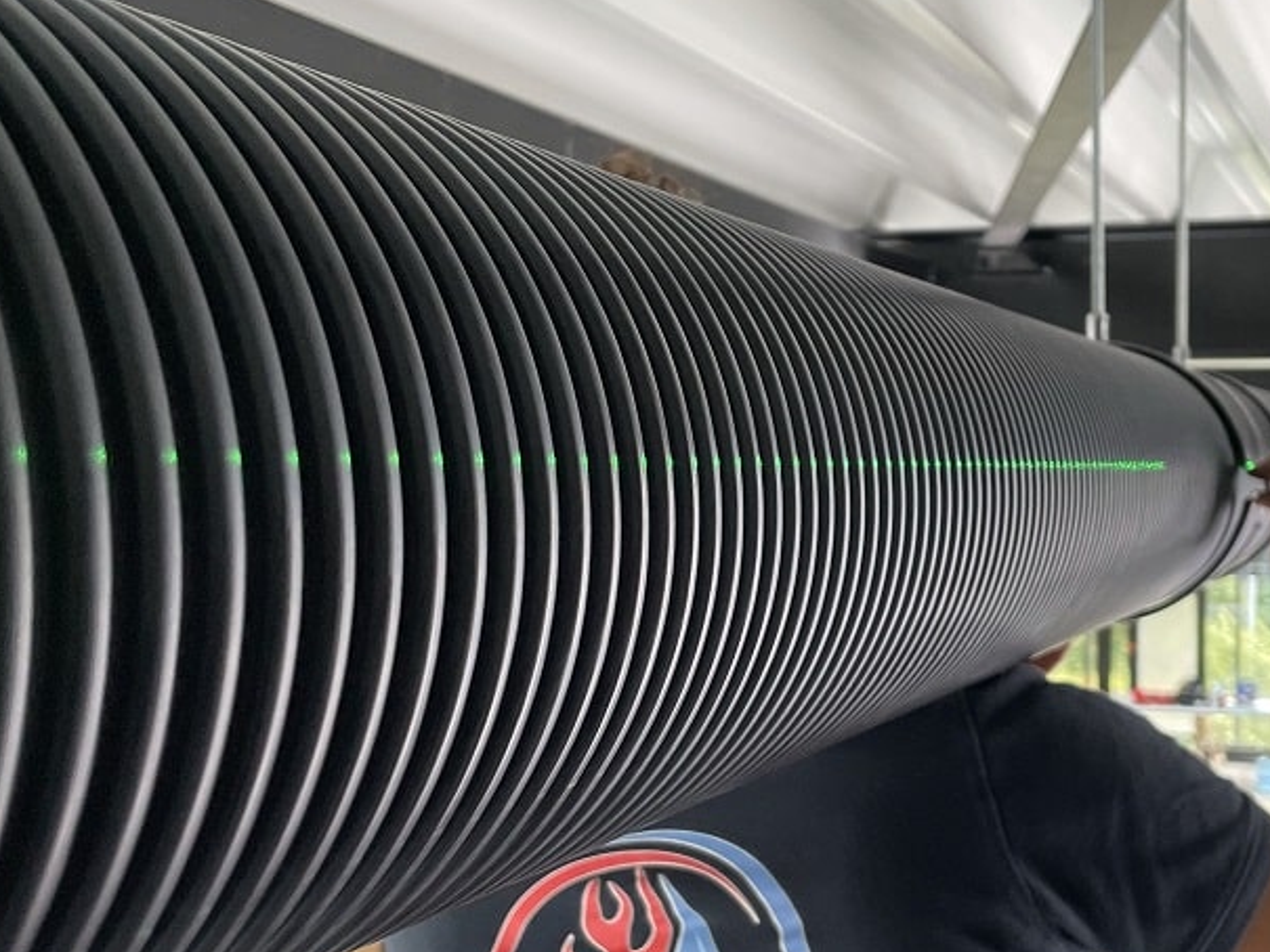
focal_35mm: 44
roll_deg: +0.5
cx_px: 877
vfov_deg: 32.8
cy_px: 541
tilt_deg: -3.6
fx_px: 1615
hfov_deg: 42.2
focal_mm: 4.2
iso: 125
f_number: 1.6
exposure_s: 1/101
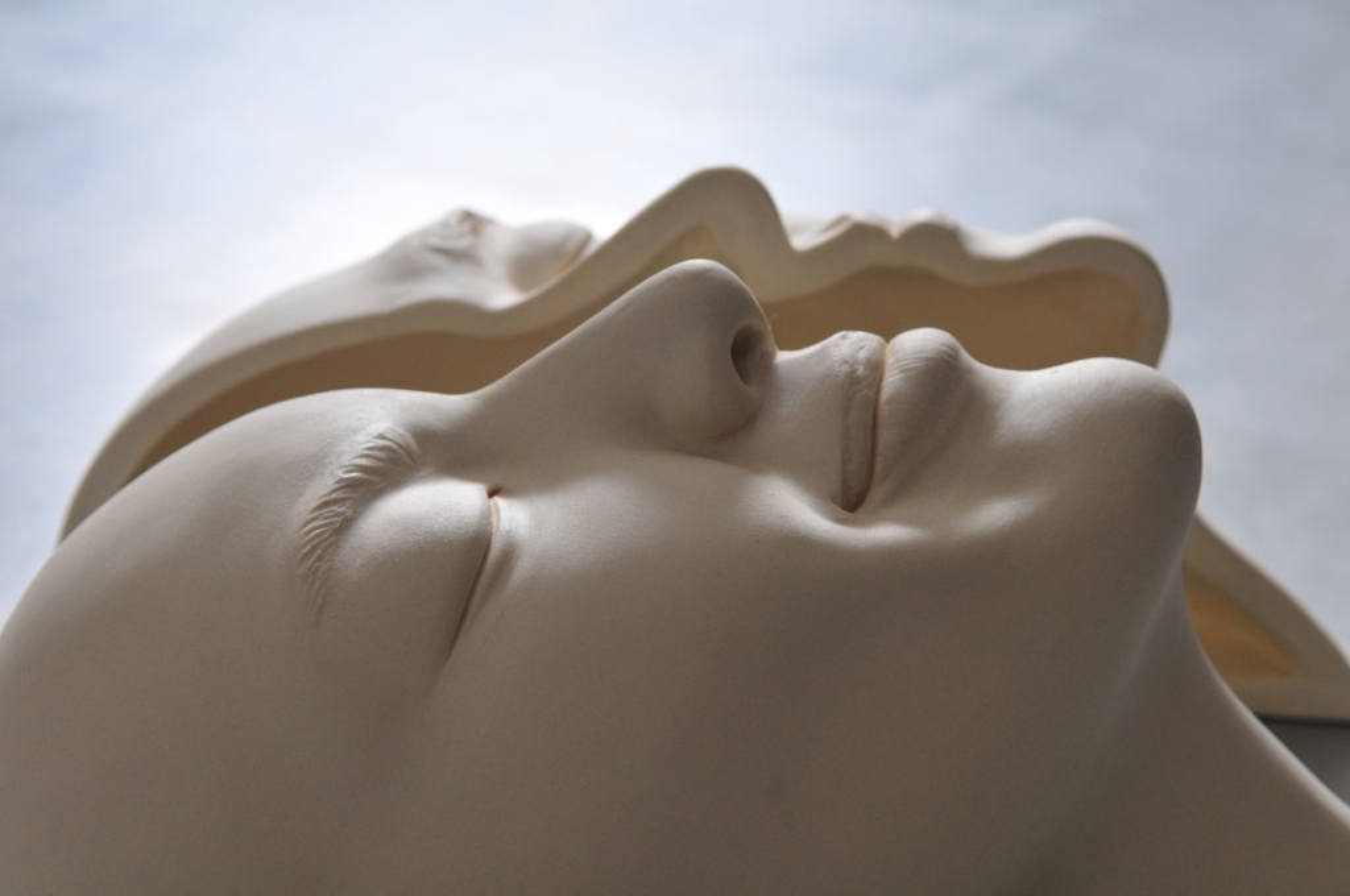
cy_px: 448
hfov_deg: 24.6
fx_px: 3090
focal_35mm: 82
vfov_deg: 16.5
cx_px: 675
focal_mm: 55
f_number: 7.1
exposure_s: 1/200
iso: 400
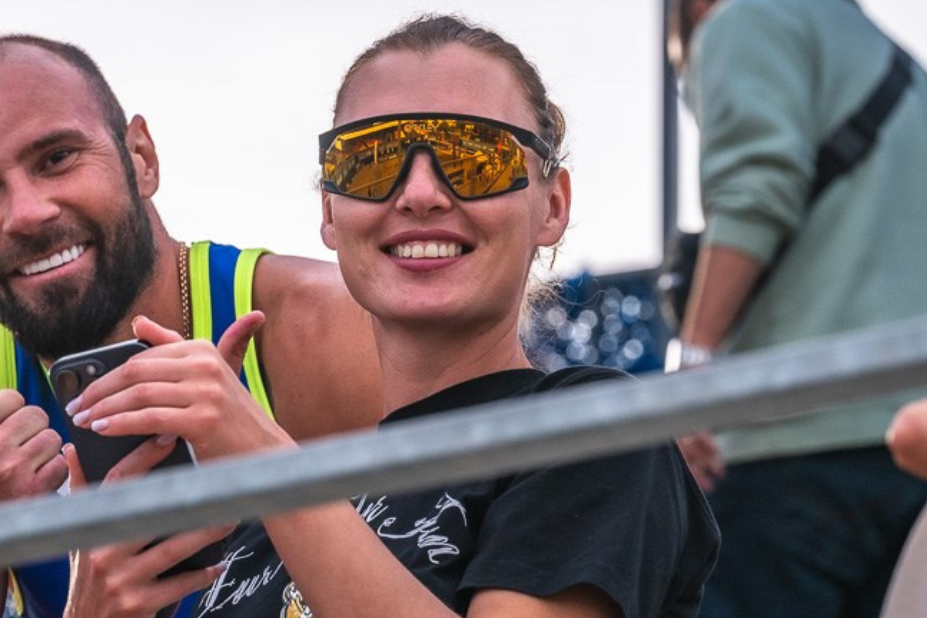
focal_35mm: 316
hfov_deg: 6.5
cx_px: 255
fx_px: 8136
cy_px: 484
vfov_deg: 4.3
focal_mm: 160
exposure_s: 1/800
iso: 400
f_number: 7.1
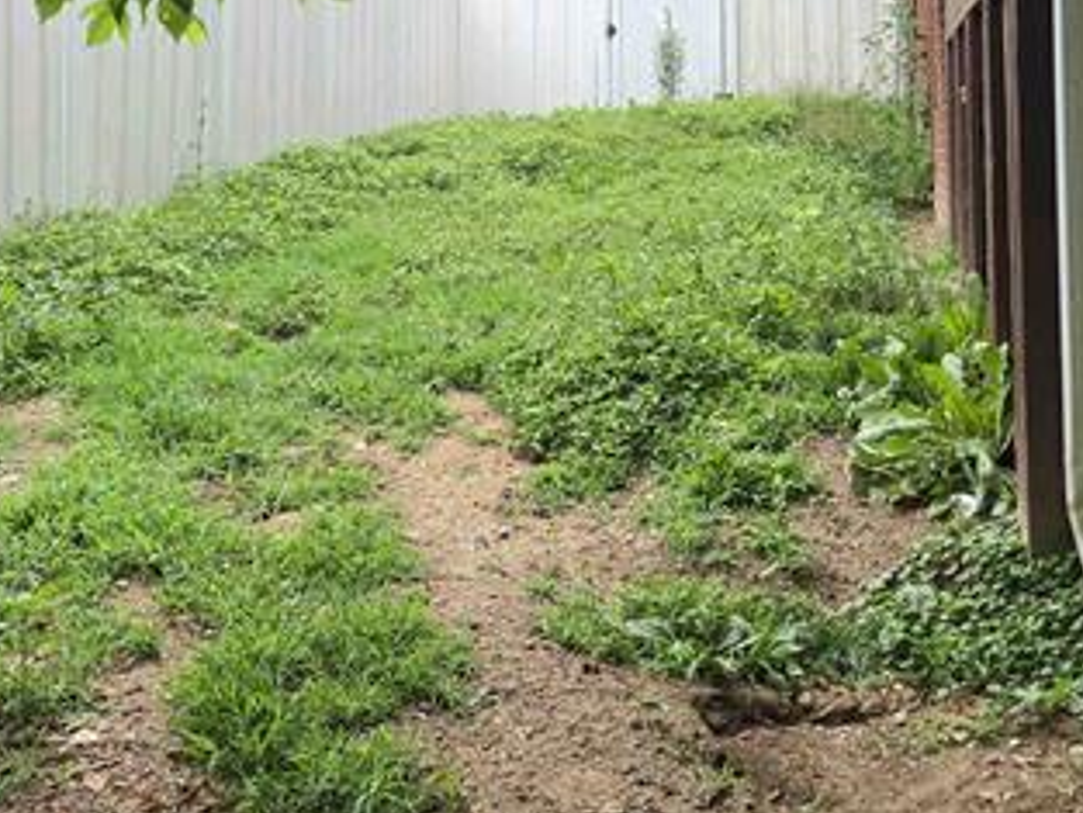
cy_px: 107
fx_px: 1471
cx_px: 502
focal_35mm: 47
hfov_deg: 40.4
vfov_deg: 29.8
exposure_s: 1/1058
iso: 80
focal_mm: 5.4
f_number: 1.8
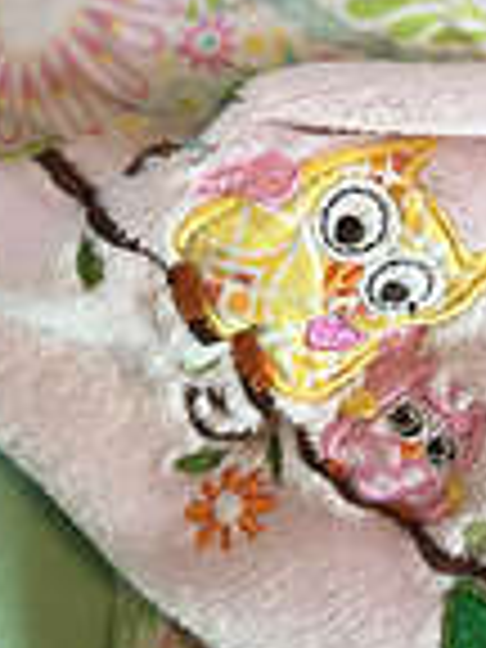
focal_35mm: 101
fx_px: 1891
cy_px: -432
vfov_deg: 16.9
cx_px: 308
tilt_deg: -79.2
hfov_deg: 14.6
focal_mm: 4.15
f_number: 2.2
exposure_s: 1/30
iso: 64
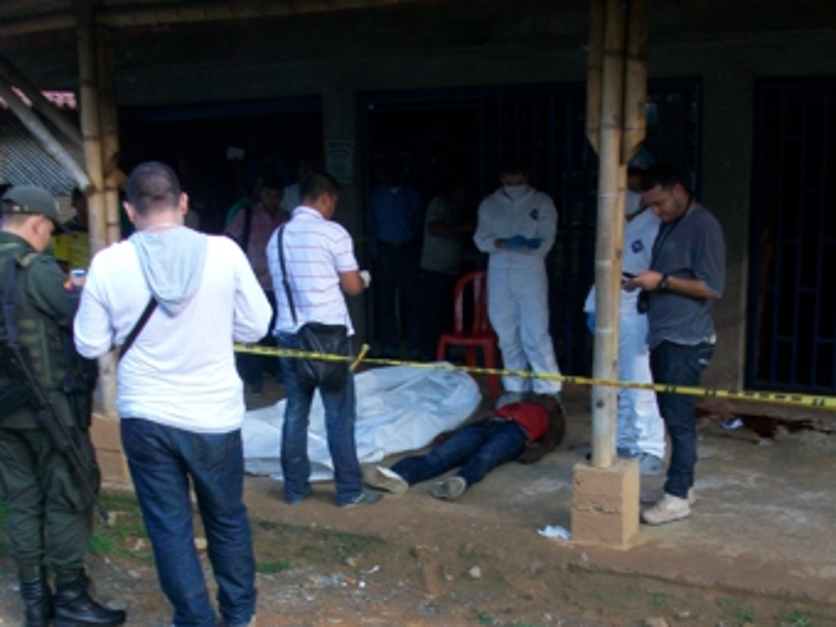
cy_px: 451
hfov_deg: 40.4
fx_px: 1135
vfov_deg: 30.5
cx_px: 443
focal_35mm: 47
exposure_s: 1/100
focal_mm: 5.7
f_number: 2.8
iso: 64
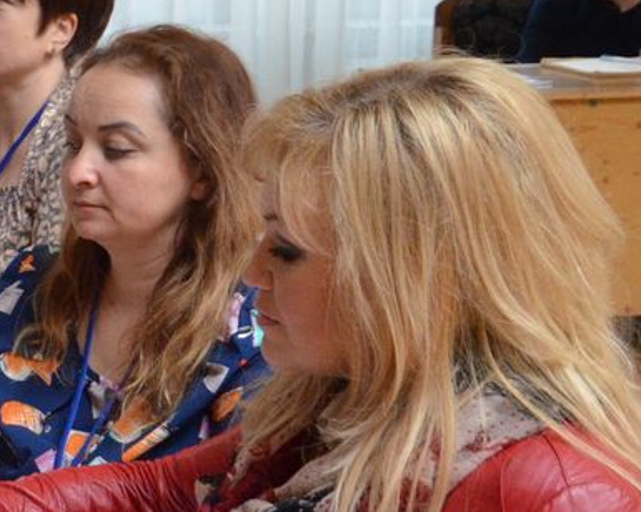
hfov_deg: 13.8
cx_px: -426
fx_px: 2423
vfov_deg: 12.1
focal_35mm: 128
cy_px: 285
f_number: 7.1
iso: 2000
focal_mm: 25
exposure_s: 1/250
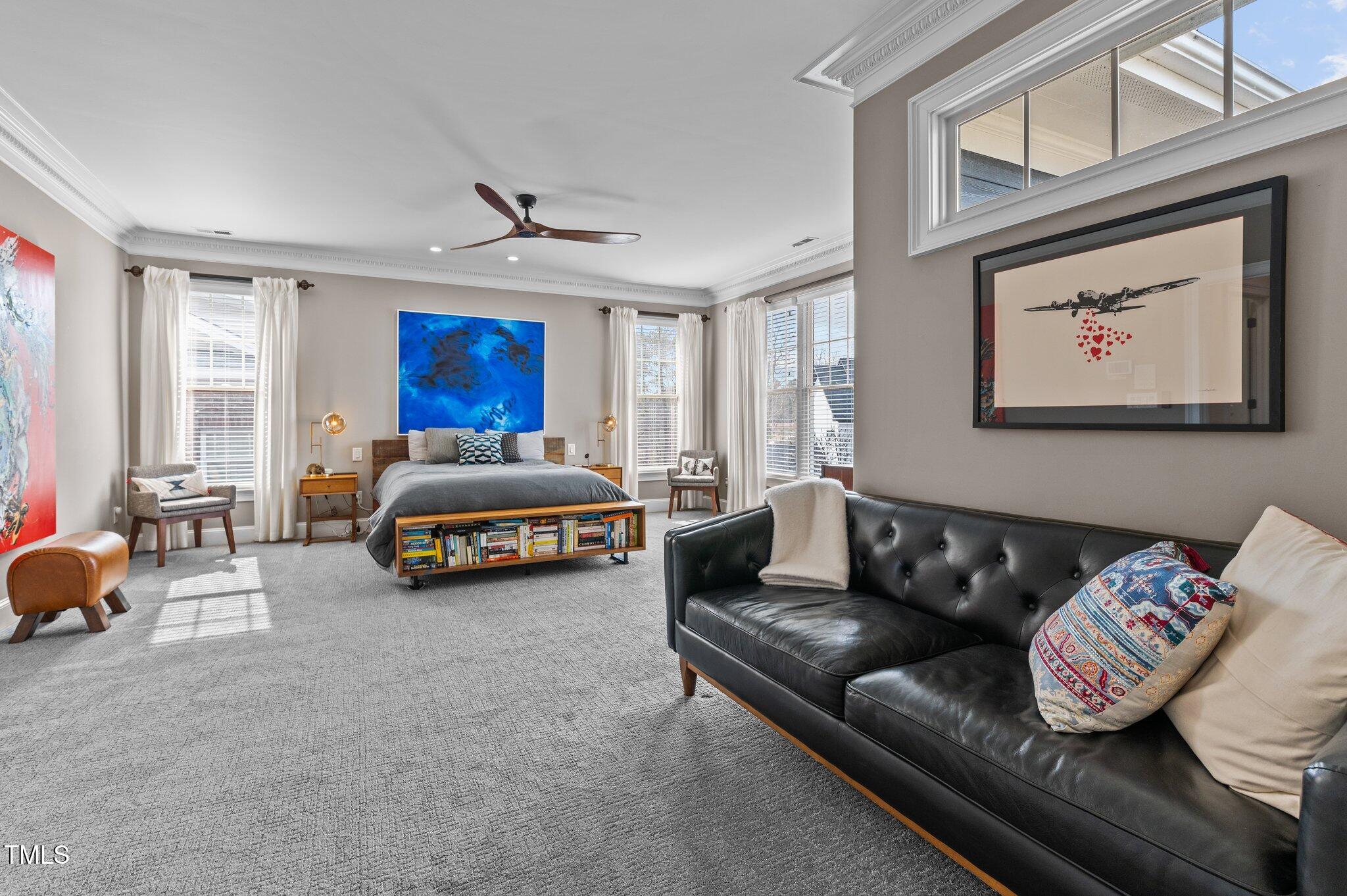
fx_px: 561
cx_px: 674
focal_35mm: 15
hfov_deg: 100.4
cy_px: 448
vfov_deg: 77.2
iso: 400
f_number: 6.3
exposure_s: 1/20
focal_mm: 15
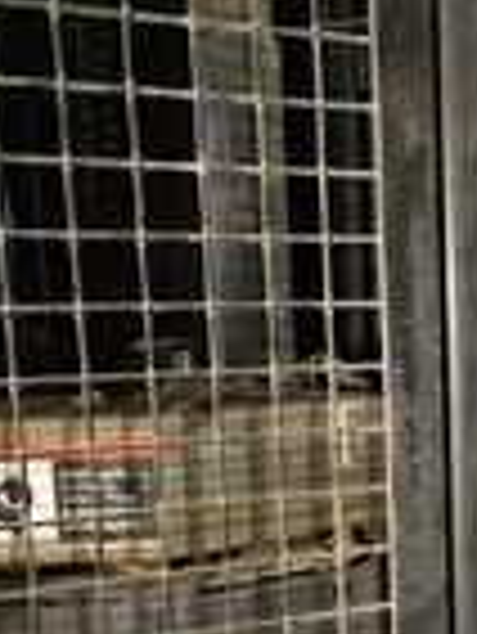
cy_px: 607
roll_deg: +0.4
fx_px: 1504
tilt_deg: -11.9
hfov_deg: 17.2
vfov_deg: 23.0
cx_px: 576
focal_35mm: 82
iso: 100
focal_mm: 4.15
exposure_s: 1/30
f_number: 2.2
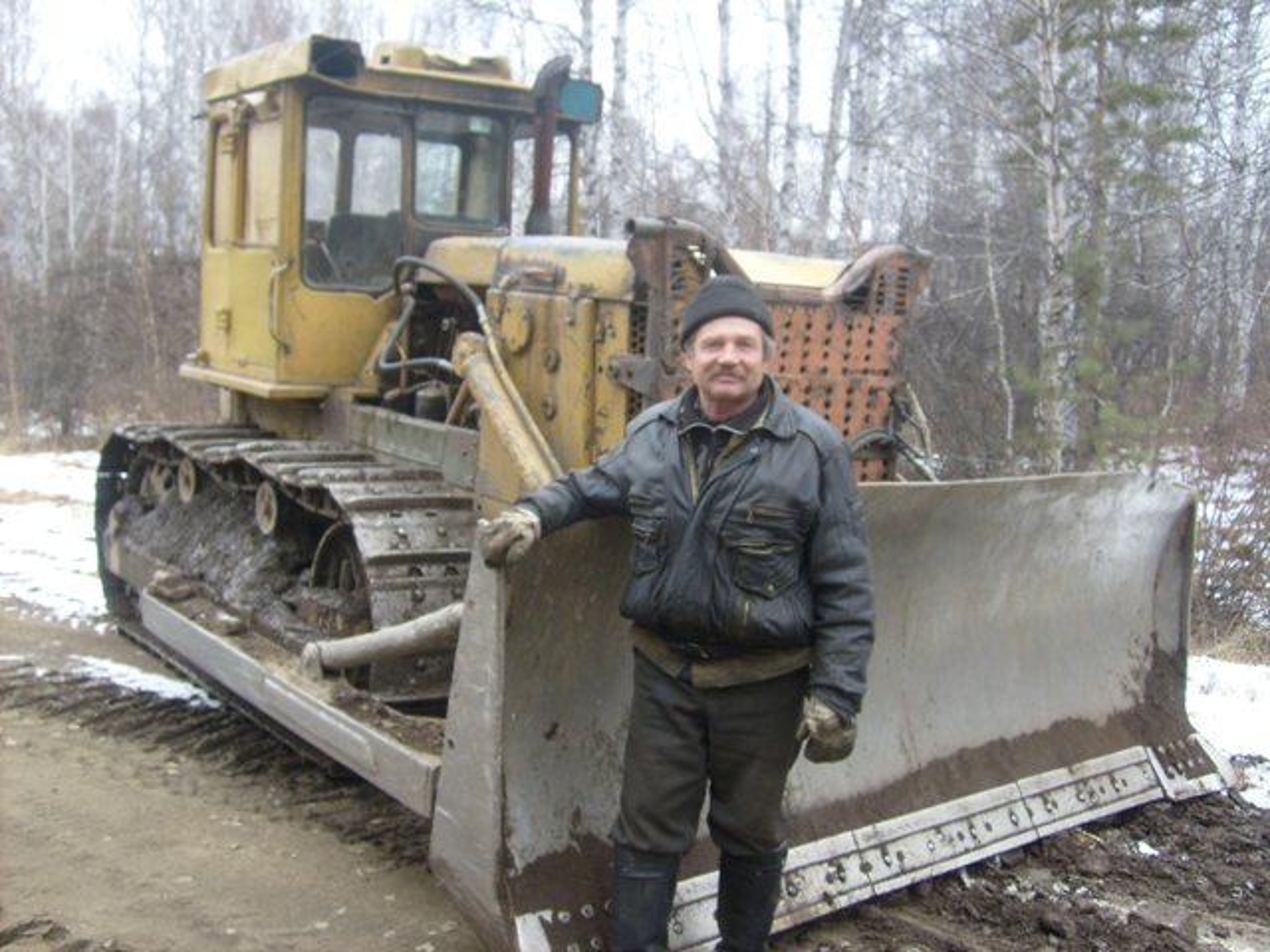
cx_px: 635
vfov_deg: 40.7
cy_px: 476
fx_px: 1284
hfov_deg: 52.6
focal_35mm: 35
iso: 80
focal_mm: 5.8
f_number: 2.8
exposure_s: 1/90
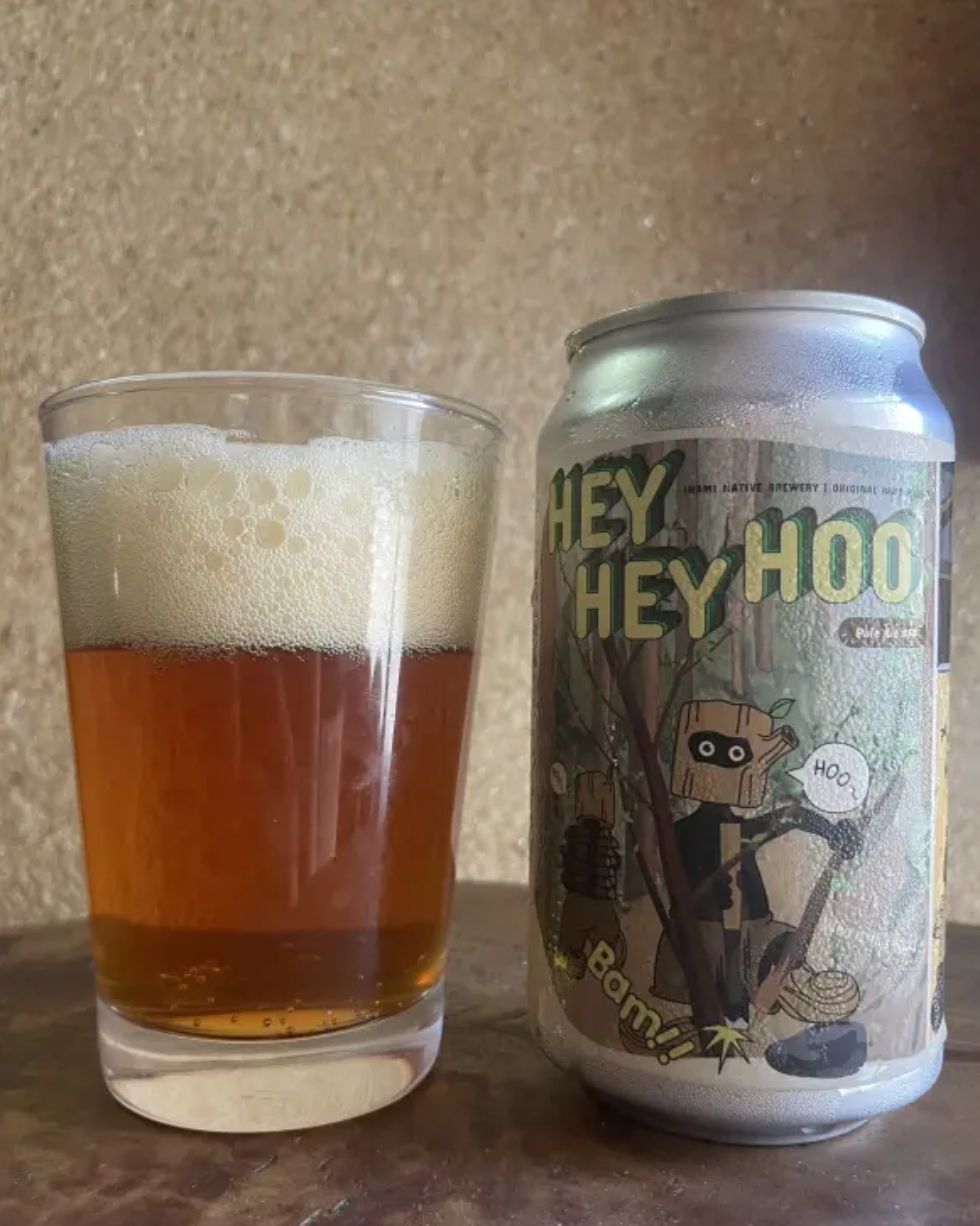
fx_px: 1015
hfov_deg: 51.5
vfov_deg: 62.2
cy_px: 641
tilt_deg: -0.5
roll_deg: -1.3
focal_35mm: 28
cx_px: 485
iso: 160
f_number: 1.6
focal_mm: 4.2
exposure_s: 1/60
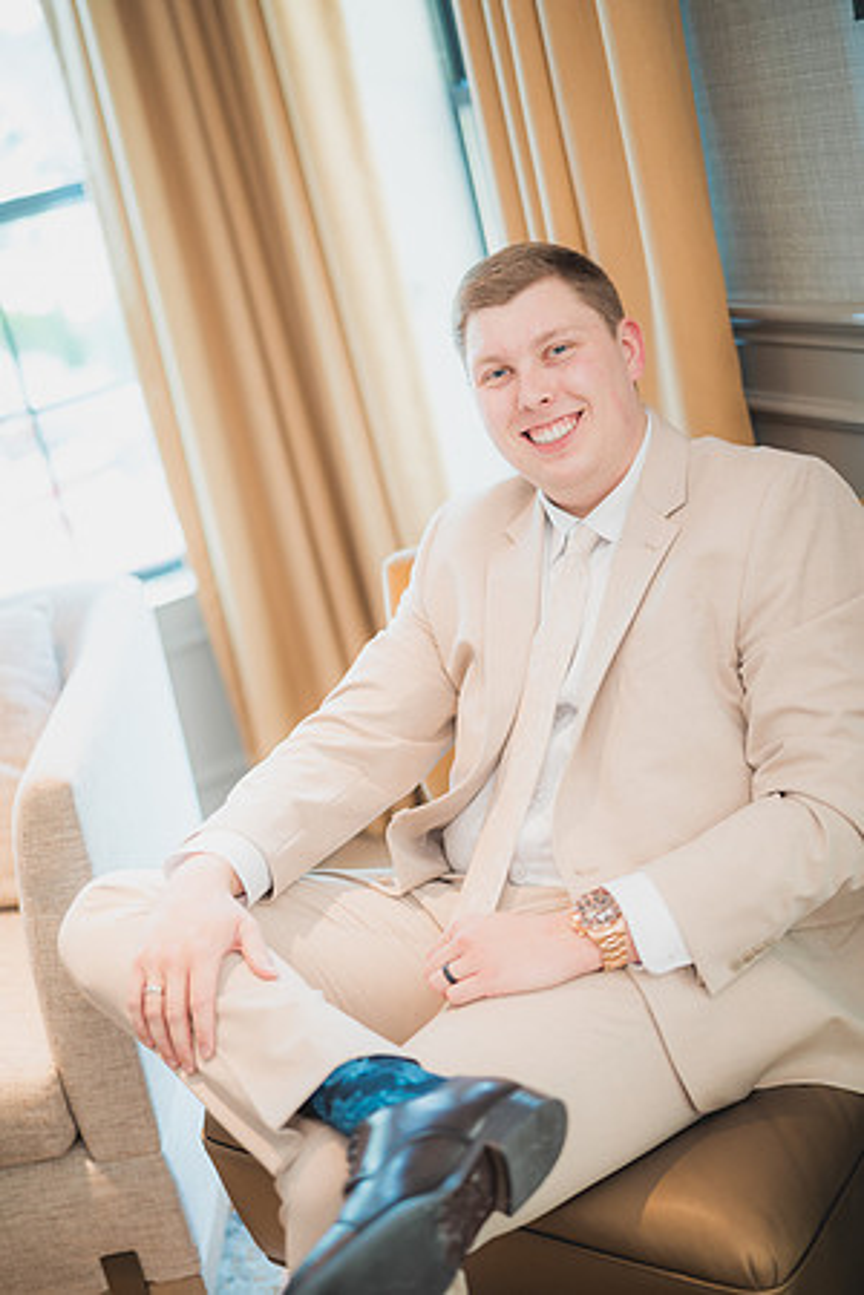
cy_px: 648
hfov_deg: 27.0
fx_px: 1800
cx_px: 432
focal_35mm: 50
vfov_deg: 39.6
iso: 200
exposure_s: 1/80
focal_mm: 50
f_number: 1.4
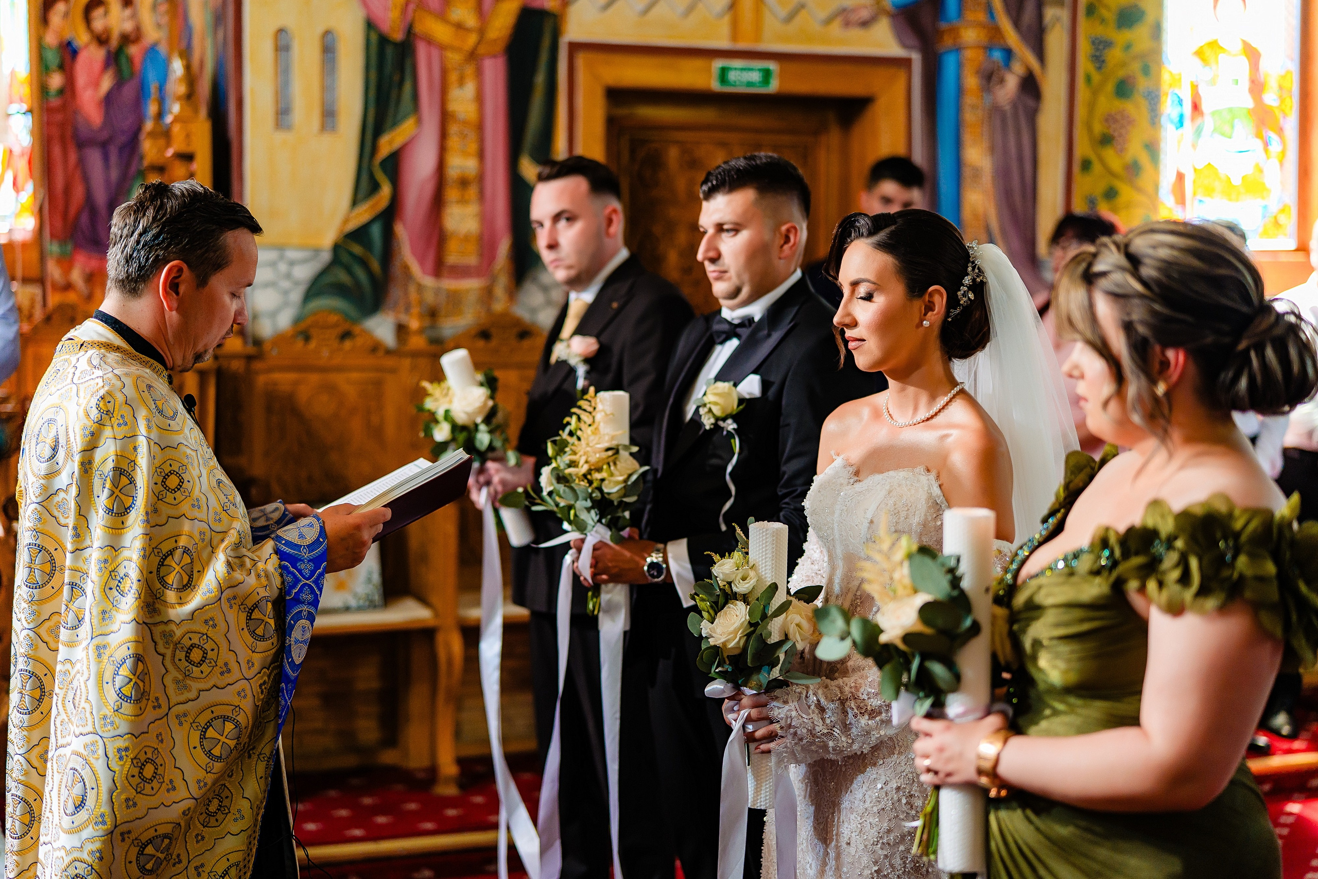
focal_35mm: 50
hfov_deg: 39.6
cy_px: 440
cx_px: 659
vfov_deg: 27.0
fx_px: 1831
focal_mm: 50
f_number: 1.4
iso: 1250
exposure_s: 1/250
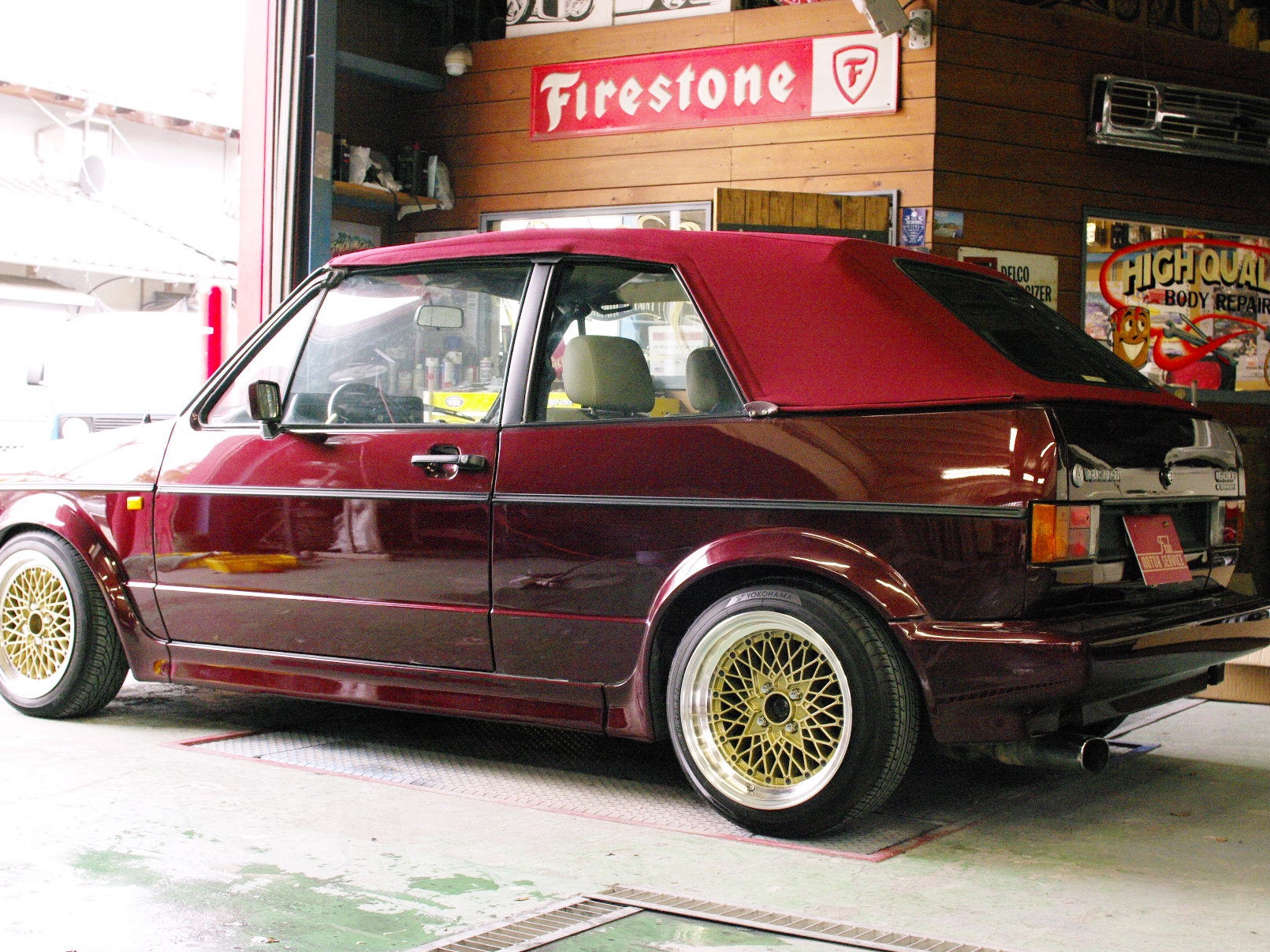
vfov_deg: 29.7
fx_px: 1798
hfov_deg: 38.9
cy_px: 478
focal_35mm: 49
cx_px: 617
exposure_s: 1/30
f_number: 8
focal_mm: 30
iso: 3200
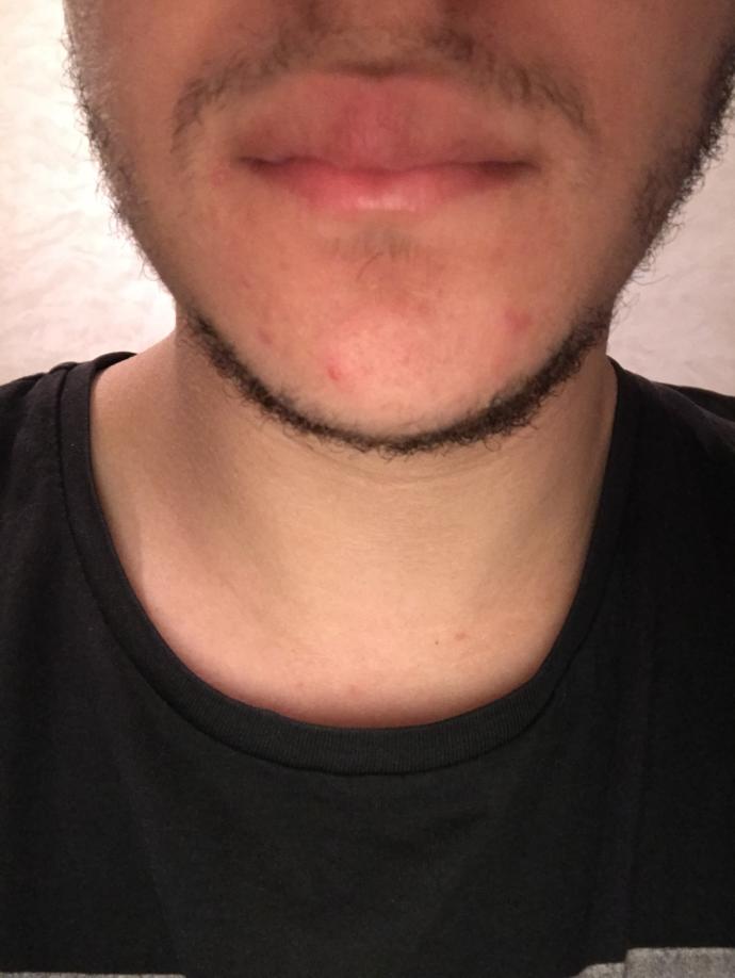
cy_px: 489
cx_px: 368
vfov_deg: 56.8
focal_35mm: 32
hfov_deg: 44.2
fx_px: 905
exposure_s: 1/20
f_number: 2.2
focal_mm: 2.87
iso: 200
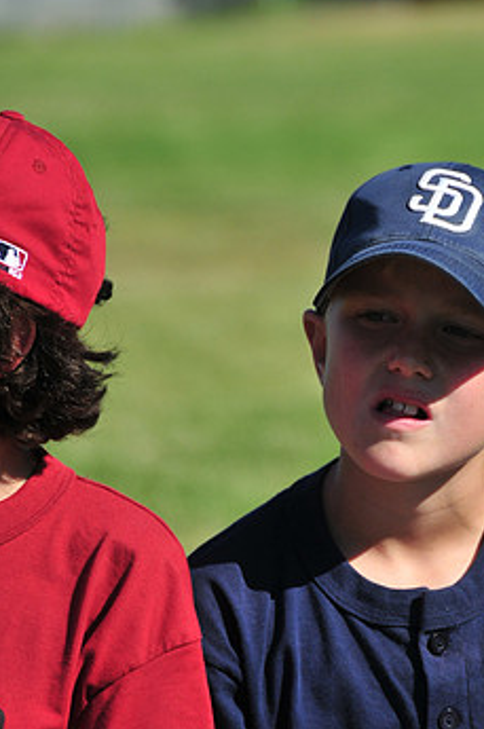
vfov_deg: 4.1
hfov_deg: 2.7
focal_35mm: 504
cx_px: 384
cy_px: 378
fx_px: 10194
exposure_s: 1/1000
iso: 200
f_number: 5.6
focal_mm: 200
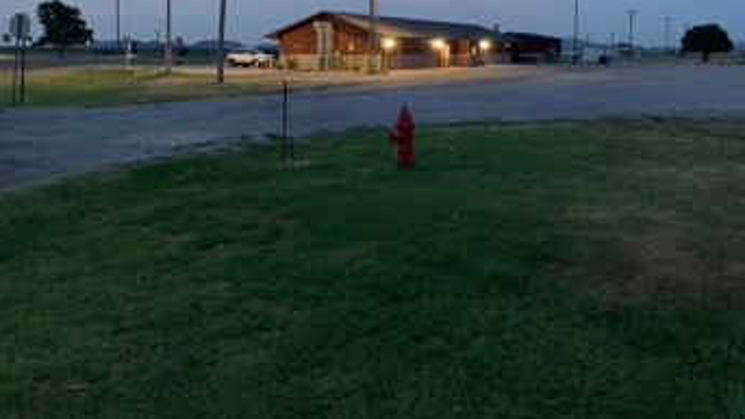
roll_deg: +1.1
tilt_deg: -5.7
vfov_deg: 34.8
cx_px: 415
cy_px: 98
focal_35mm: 33
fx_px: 652
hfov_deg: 59.3
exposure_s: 1/30
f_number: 1.8
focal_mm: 4.25
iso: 800
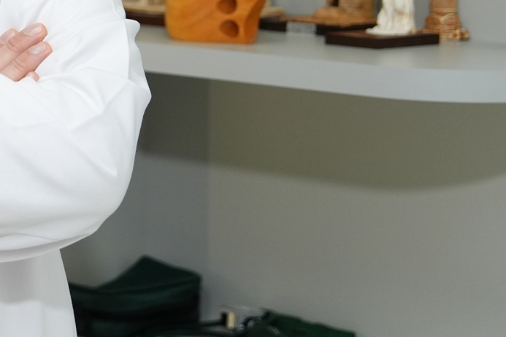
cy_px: -52
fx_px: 2277
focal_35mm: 162
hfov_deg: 12.1
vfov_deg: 8.4
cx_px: -256
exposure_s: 1/80
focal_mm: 45
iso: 640
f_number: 2.8
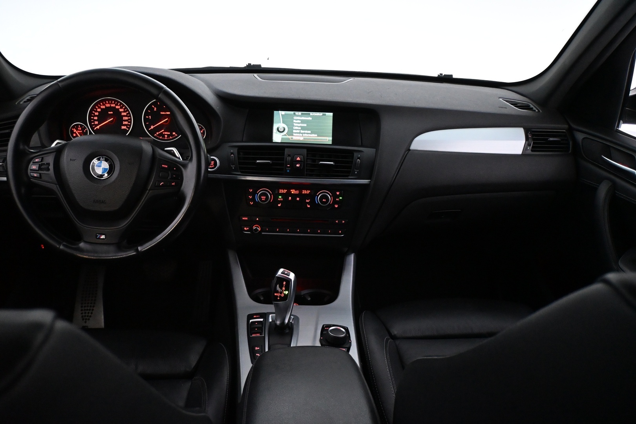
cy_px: 212
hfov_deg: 61.9
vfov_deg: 43.6
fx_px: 530
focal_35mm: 30
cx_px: 318
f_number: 3.8
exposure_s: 1/60
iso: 4500
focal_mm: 20
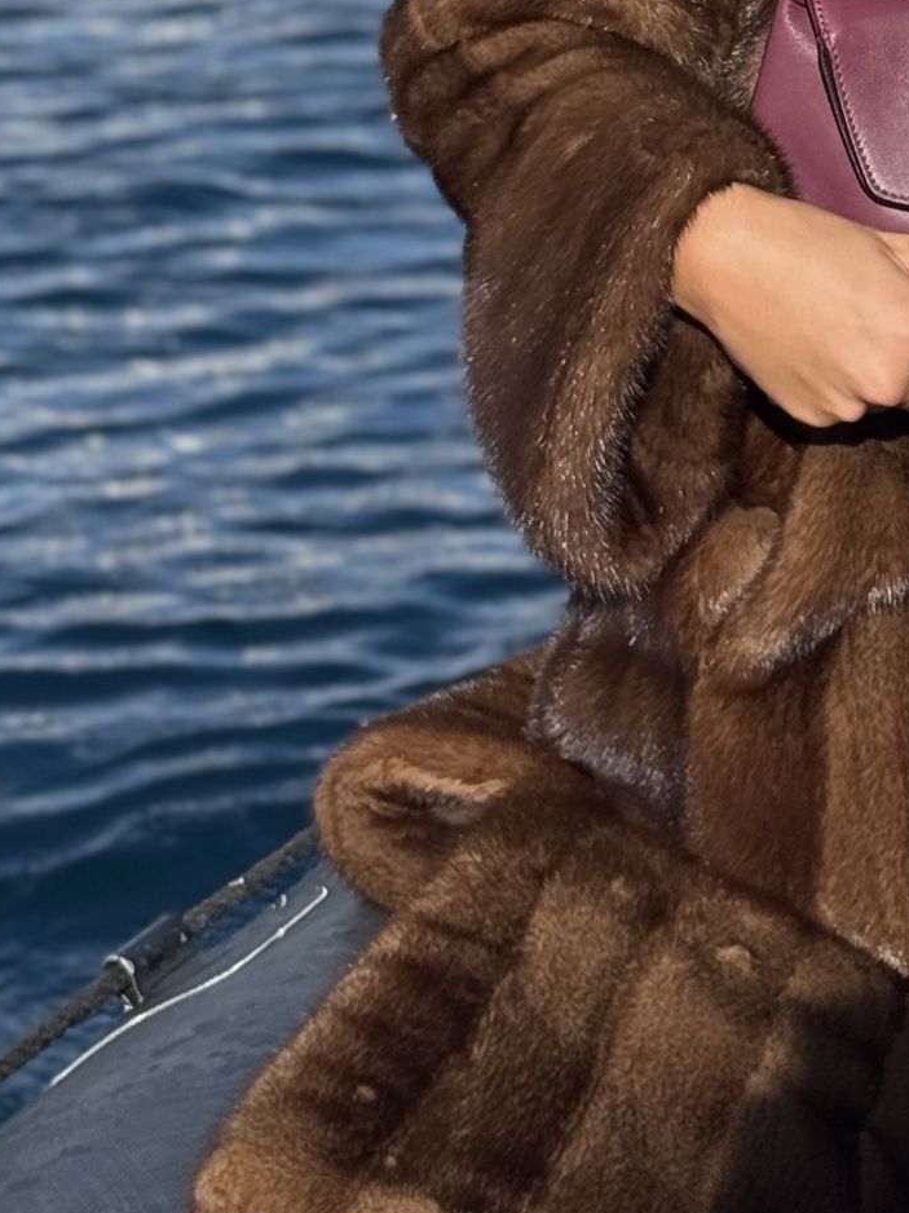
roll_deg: -1.0
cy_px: -131
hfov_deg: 11.4
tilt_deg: -11.7
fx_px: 4484
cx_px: 950
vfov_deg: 15.0
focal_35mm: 128
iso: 64
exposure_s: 1/4878
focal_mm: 6.76
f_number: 1.78
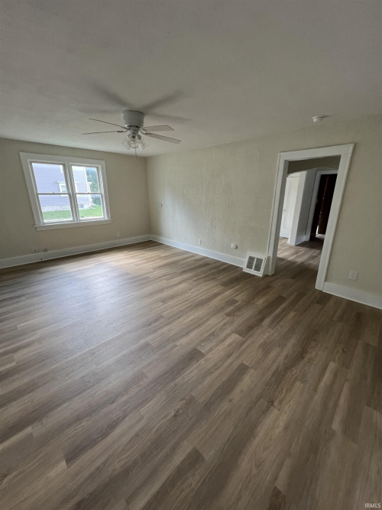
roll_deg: +0.4
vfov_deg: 106.2
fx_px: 191
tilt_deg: -16.7
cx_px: 191
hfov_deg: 89.9
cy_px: 255
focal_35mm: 13
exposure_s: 1/99
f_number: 1.8
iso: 200
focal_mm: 1.57
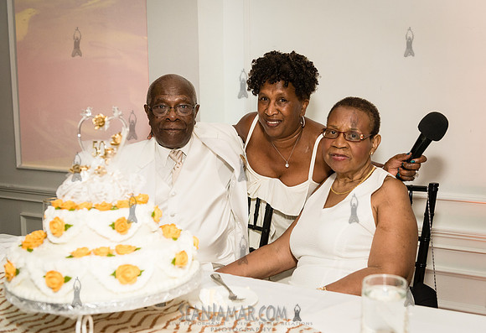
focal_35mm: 41
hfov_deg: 46.8
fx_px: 561
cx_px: 266
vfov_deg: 33.0
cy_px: 156
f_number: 4.5
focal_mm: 38
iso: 2500
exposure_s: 1/640
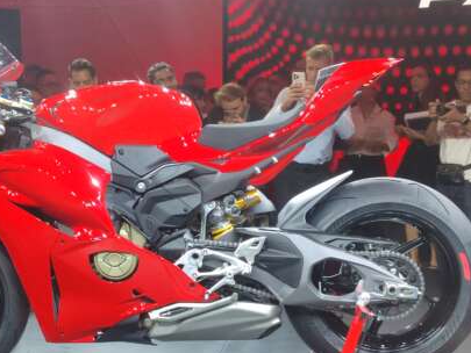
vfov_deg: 26.0
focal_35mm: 56
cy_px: 225
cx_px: 188
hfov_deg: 34.2
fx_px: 762
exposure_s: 1/100
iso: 1822
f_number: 1.9
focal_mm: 5.52
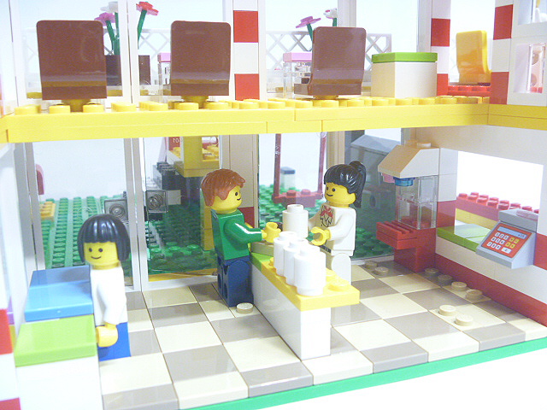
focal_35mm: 35
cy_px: 205
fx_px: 553
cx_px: 274
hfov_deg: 52.6
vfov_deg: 40.7
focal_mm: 6.3
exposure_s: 1/8
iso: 400
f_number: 3.5
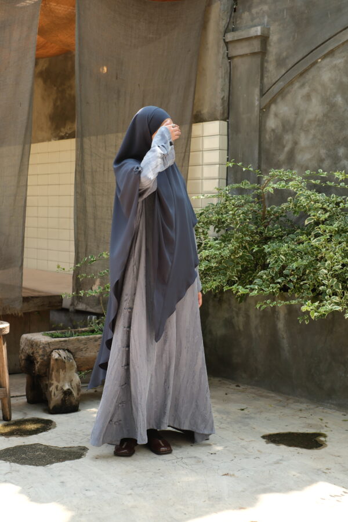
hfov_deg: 25.5
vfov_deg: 37.5
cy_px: 261
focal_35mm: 53
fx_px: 768
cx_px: 174
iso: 160
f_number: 3.6
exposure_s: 1/250
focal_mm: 35
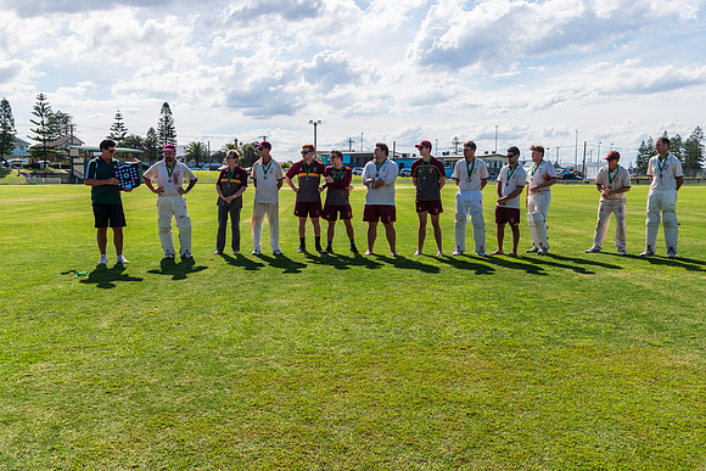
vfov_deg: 41.1
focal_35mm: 32
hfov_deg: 58.7
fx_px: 628
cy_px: 236
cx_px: 353
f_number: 6.3
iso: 400
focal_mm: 32
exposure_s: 1/3200
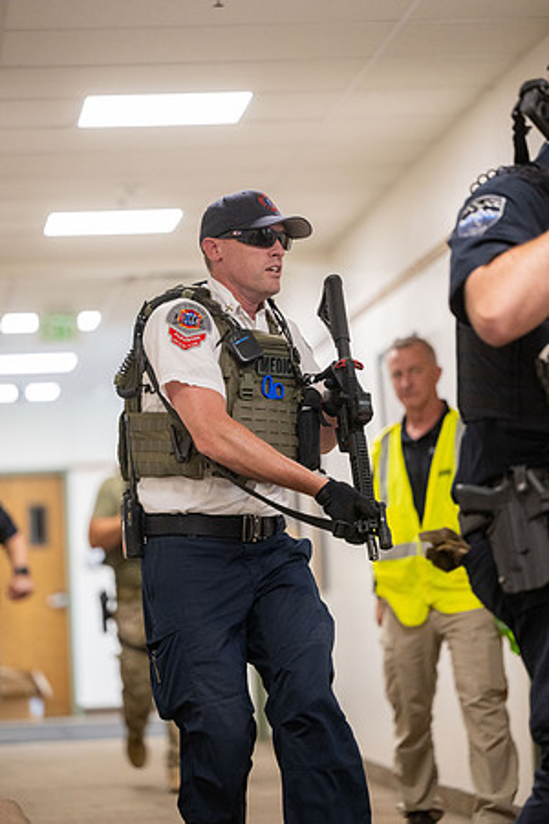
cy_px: 412
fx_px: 3088
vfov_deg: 15.2
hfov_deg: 10.2
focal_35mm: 135
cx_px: 274
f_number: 2.8
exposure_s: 1/500
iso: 2000
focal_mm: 135
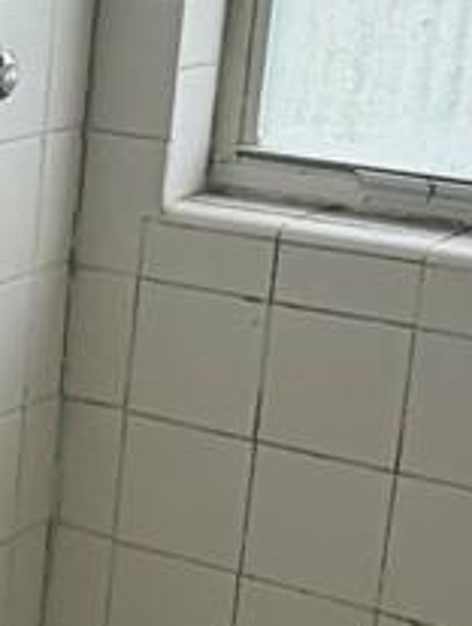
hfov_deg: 12.8
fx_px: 1957
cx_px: -300
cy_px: 405
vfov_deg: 18.1
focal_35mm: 108
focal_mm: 2.22
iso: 80
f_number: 2.2
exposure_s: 1/121
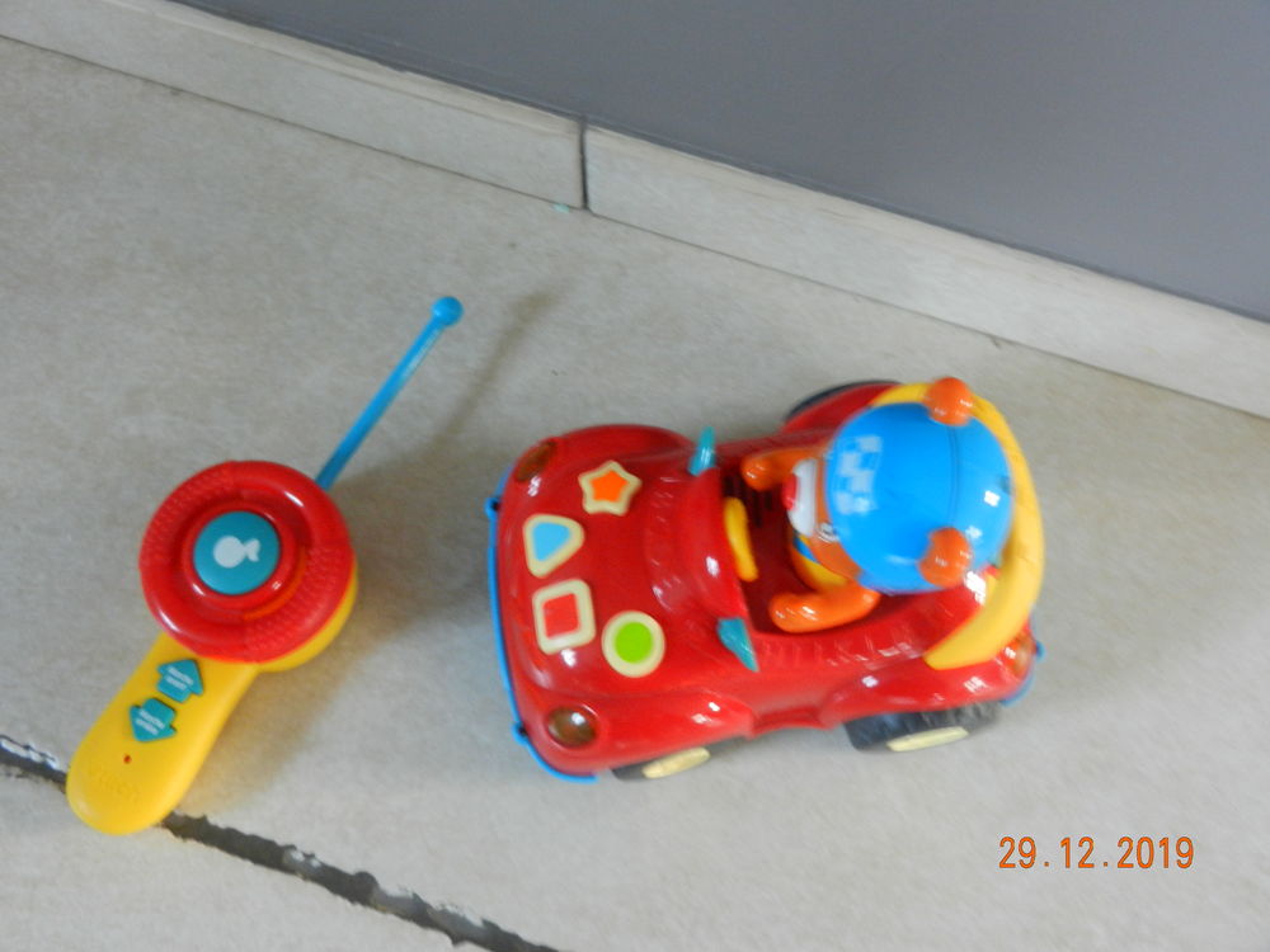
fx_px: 1211
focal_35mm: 33
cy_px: 476
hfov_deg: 55.4
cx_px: 635
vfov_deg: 42.9
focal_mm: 5.9
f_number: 3.8
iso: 400
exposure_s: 1/3
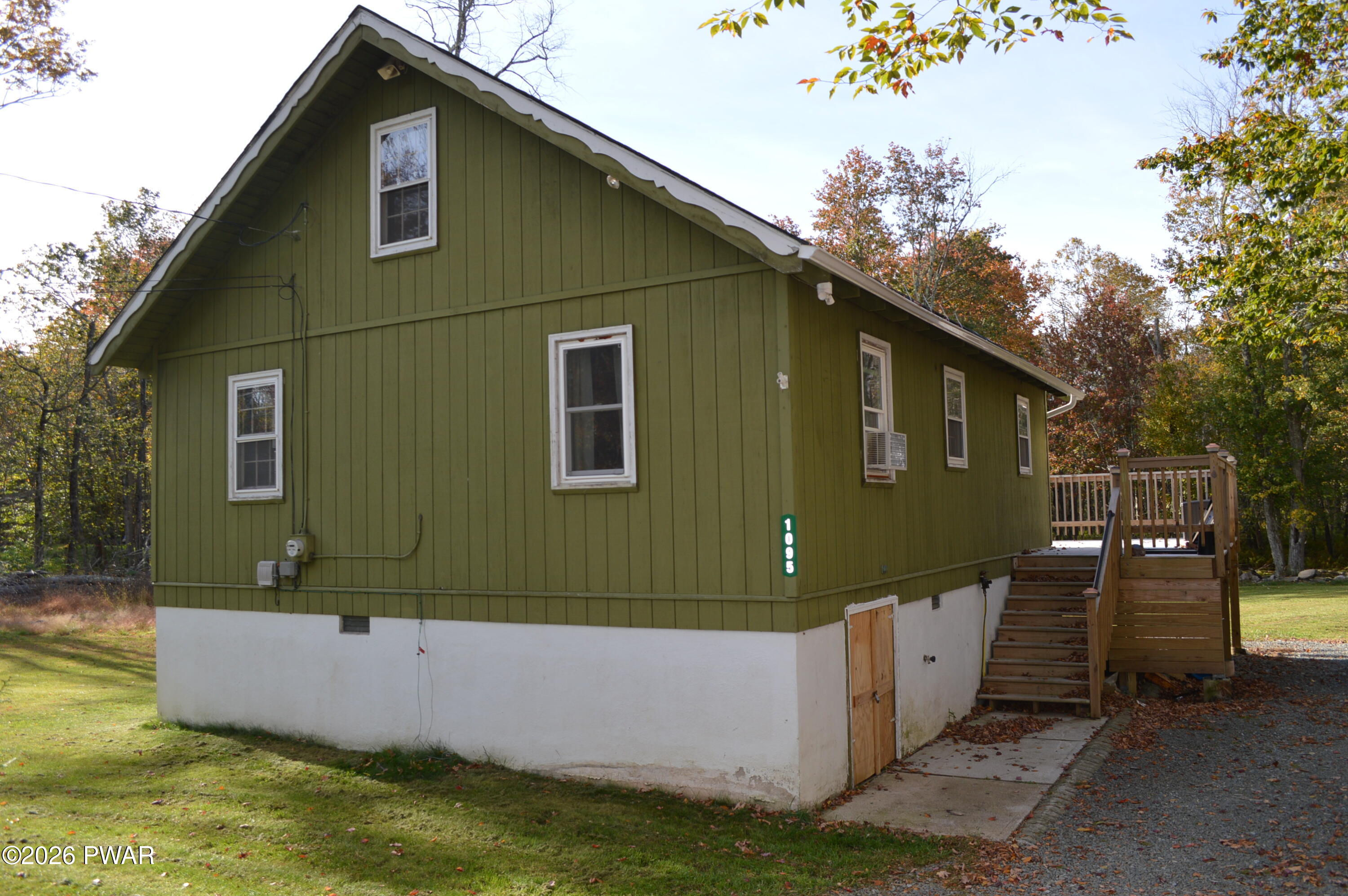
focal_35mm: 27
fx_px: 1010
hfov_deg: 67.4
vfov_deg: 47.8
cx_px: 674
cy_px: 448
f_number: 5.6
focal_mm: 18
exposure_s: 1/200
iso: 100
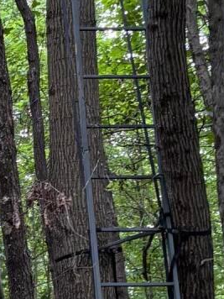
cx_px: -23
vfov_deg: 13.5
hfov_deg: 10.0
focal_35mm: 146
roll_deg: +5.0
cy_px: 125
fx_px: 1260
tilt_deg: +13.2
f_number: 1.6
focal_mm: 5.96
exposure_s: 1/60
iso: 125
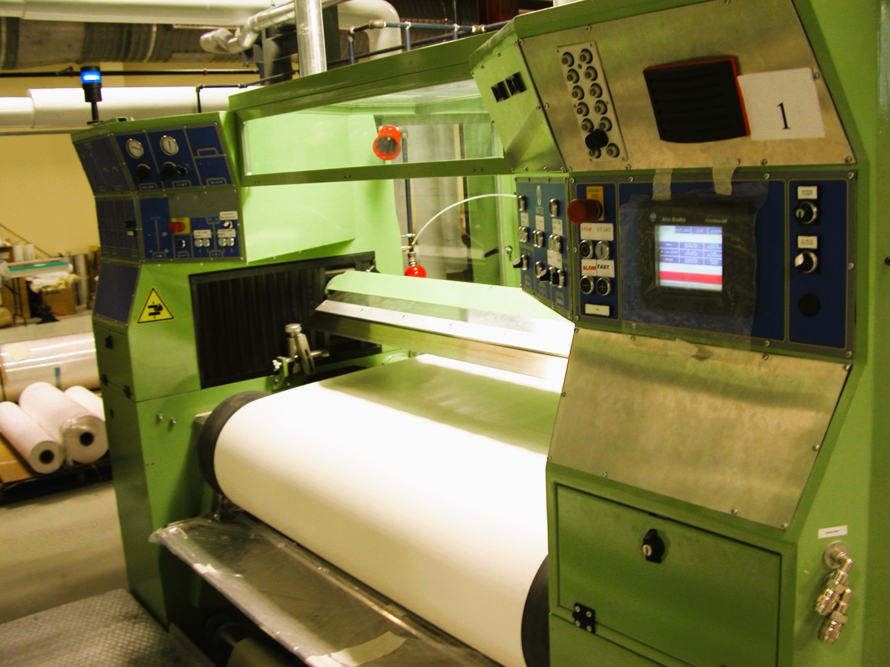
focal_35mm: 35
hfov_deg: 52.6
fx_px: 900
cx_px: 445
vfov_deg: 40.7
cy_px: 334
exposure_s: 1/15.8
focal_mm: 8.9
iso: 100
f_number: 2.8
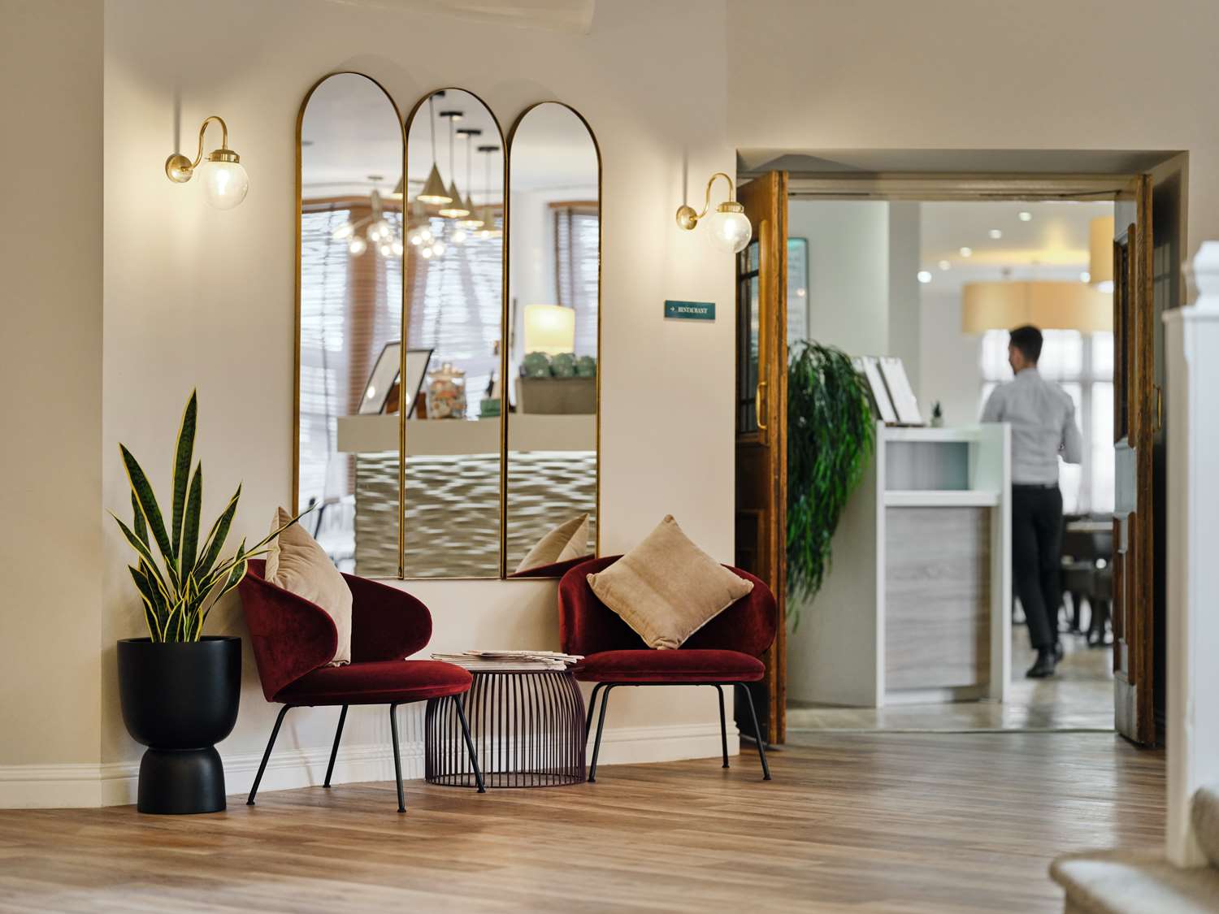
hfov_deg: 22.5
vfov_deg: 17.0
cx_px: 610
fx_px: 3064
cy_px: 457
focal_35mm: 87
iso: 1250
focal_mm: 110
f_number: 2
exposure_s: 1/160
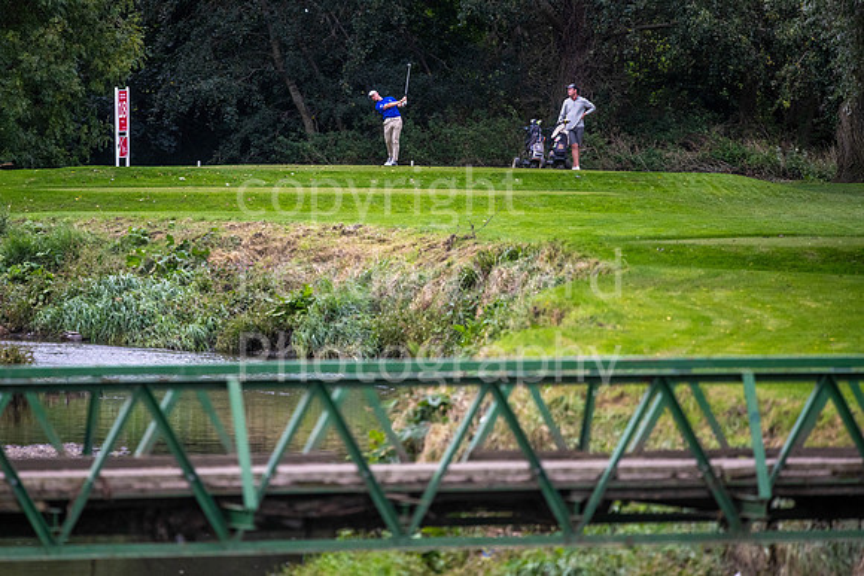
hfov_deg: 5.9
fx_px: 8383
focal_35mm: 349
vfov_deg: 3.9
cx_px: 362
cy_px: 298
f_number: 4
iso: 640
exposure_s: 1/500
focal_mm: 300
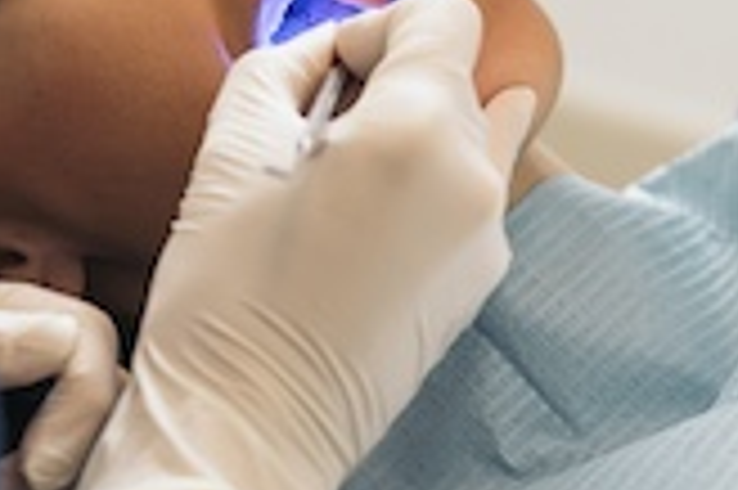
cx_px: 288
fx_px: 4383
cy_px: -171
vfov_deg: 6.3
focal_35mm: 214
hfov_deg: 9.6
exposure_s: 1/100
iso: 250
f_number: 4
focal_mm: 70
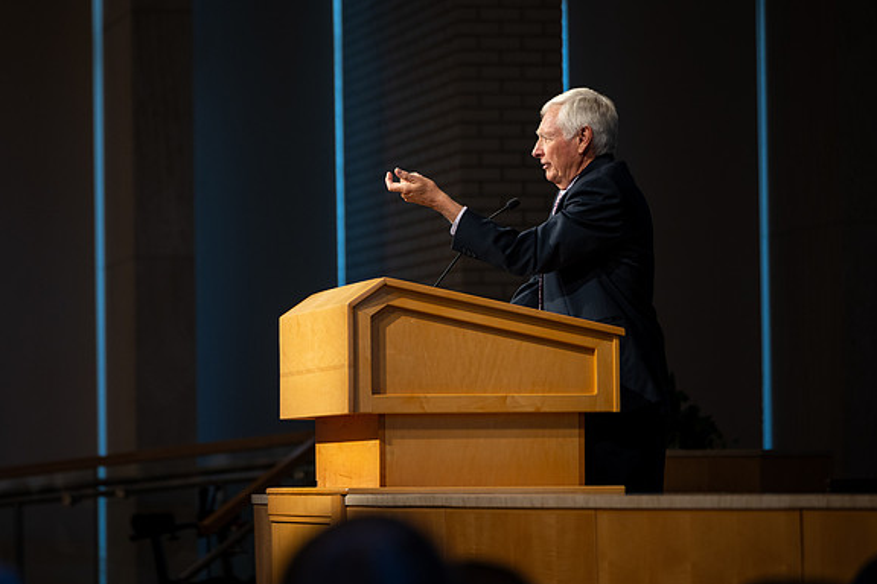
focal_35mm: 178
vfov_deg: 7.7
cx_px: 365
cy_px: 271
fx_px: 4336
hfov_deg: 11.5
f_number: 2.8
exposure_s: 1/125
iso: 400
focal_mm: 140
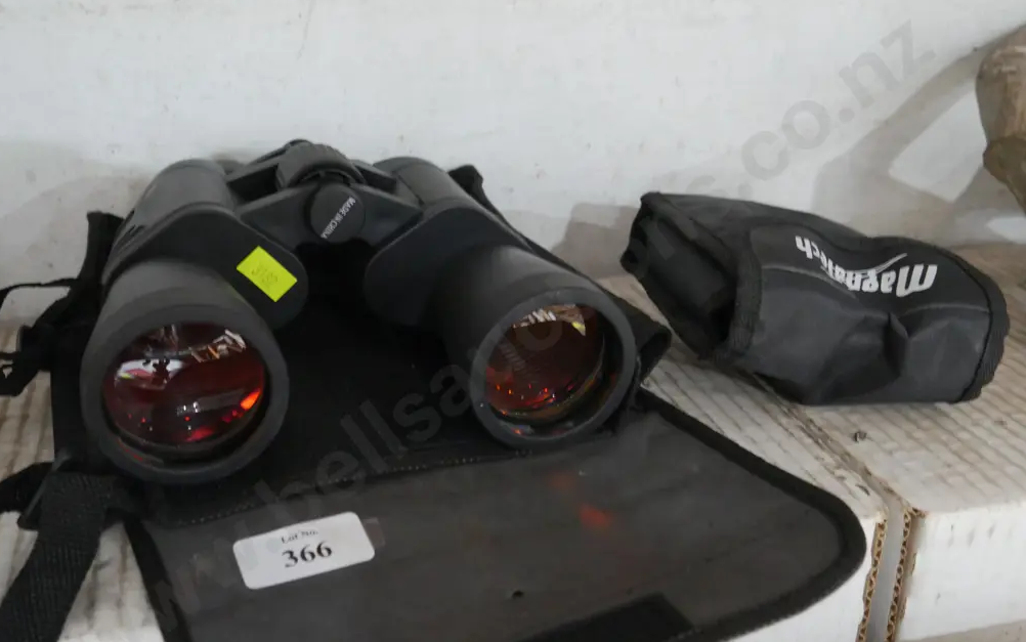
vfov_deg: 32.8
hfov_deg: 50.4
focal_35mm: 39
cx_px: 503
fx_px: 1091
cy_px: 352
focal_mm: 18
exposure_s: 1/30
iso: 3200
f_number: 4
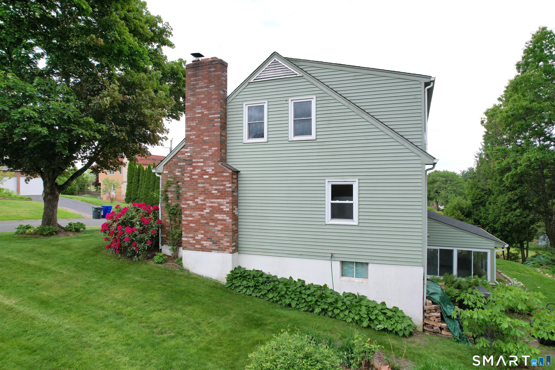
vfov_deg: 57.2
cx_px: 278
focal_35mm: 22
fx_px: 339
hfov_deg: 78.6
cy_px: 185
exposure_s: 1/800
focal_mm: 8.38
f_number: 2.8
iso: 100
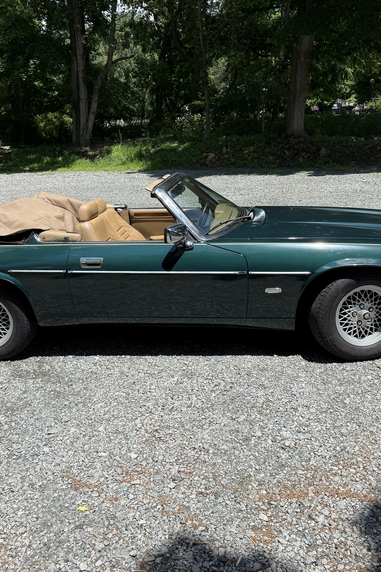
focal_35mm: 34
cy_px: 286
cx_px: 181
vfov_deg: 55.8
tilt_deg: -14.4
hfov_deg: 38.9
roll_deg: +4.3
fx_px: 540
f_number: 1.78
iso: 80
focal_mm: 6.76
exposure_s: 1/3759
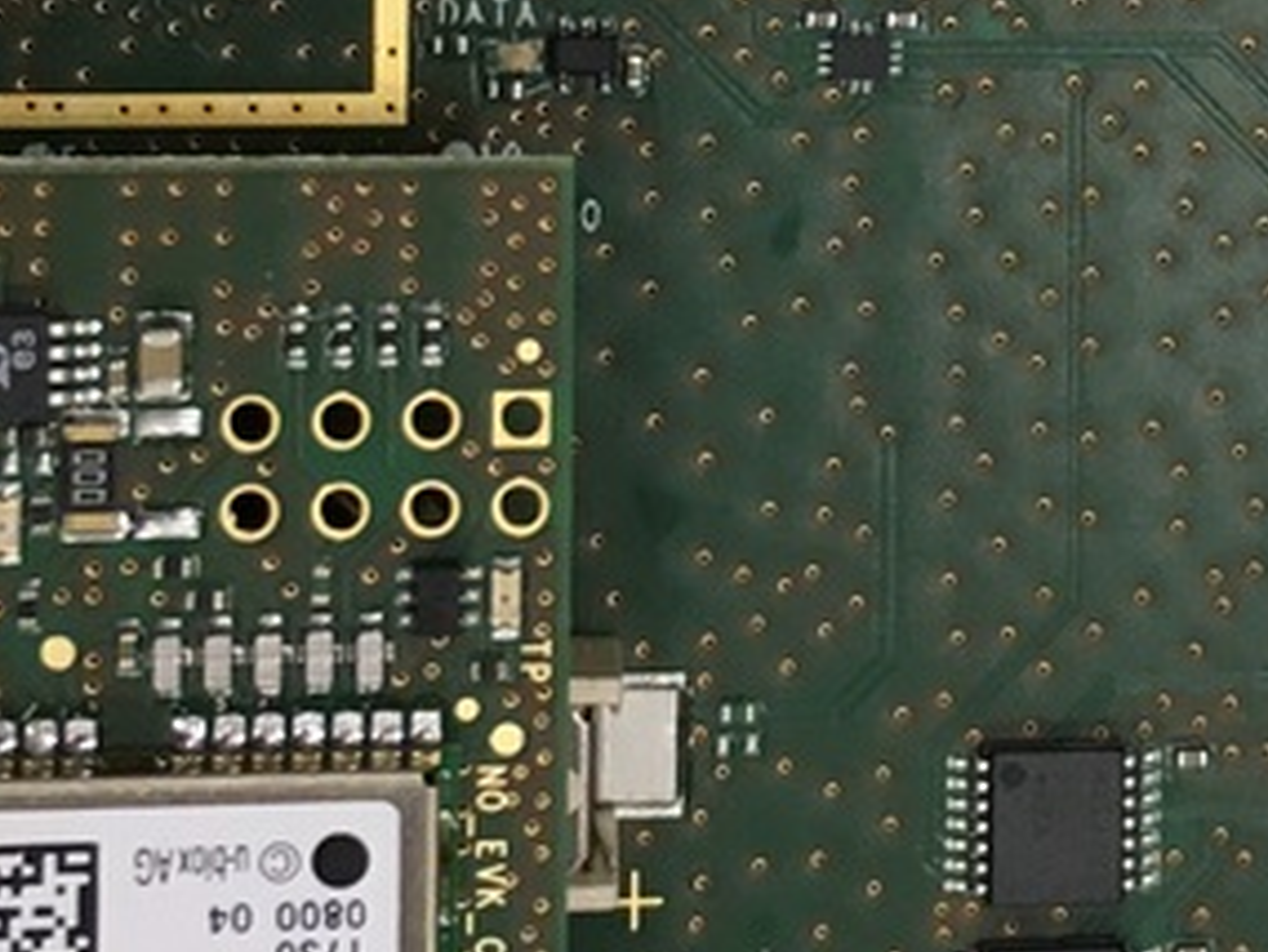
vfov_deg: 11.9
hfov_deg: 15.9
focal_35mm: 122
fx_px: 4471
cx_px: 1241
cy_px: -245
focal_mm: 4.15
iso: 50
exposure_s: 1/33
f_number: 2.2
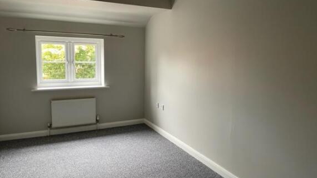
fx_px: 244
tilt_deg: -6.7
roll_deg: -0.3
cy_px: 83
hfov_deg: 66.1
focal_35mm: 29
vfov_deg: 40.2
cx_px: 162
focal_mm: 4.2
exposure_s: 1/81
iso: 125
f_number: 1.6
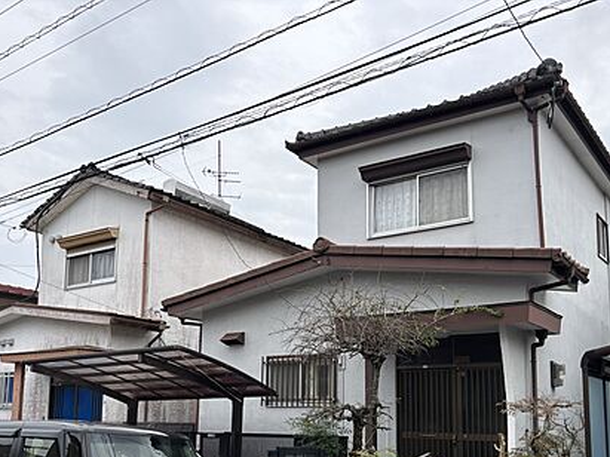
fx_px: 669
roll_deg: -1.0
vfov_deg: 37.0
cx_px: 298
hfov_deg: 49.0
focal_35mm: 38
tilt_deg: +6.8
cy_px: 332
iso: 50
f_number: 1.6
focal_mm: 5.96
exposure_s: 1/758
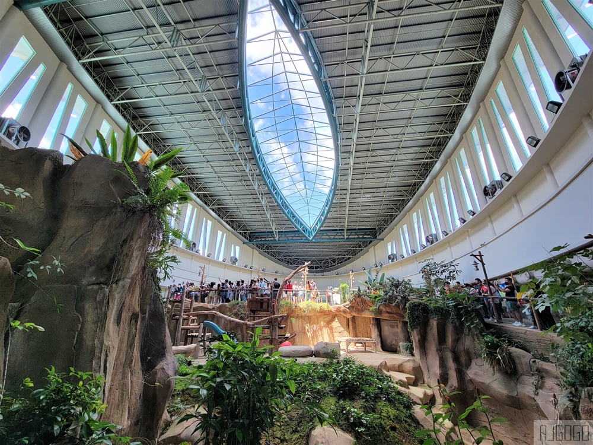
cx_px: 296
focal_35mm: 13
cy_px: 222
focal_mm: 2.2
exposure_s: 1/120
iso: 80
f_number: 2.2
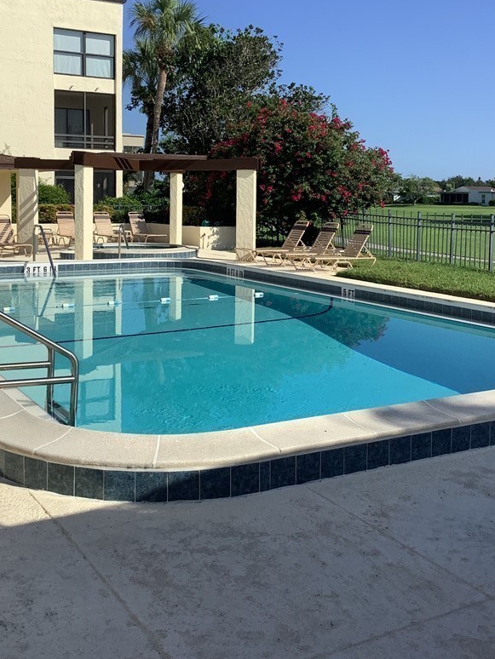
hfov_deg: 35.1
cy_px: 256
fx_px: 781
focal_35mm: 41
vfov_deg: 45.5
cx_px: 219
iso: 25
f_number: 2.4
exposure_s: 1/2037
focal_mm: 3.3
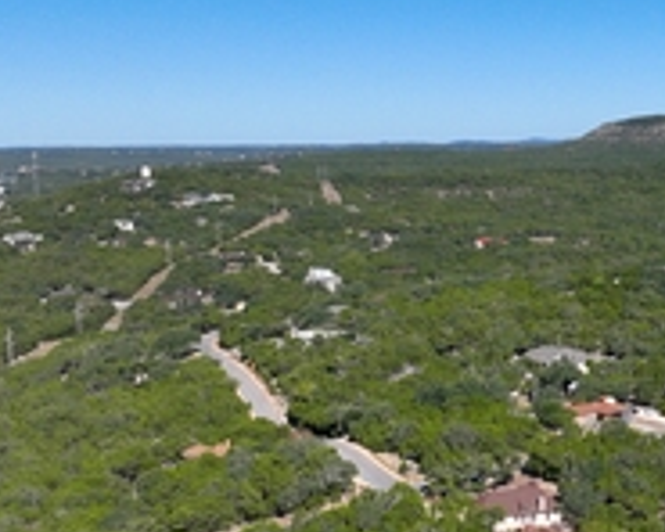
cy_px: 316
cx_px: 816
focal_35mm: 81
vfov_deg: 18.9
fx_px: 1594
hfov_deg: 21.7
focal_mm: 12.29
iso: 110
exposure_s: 1/4000
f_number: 2.8
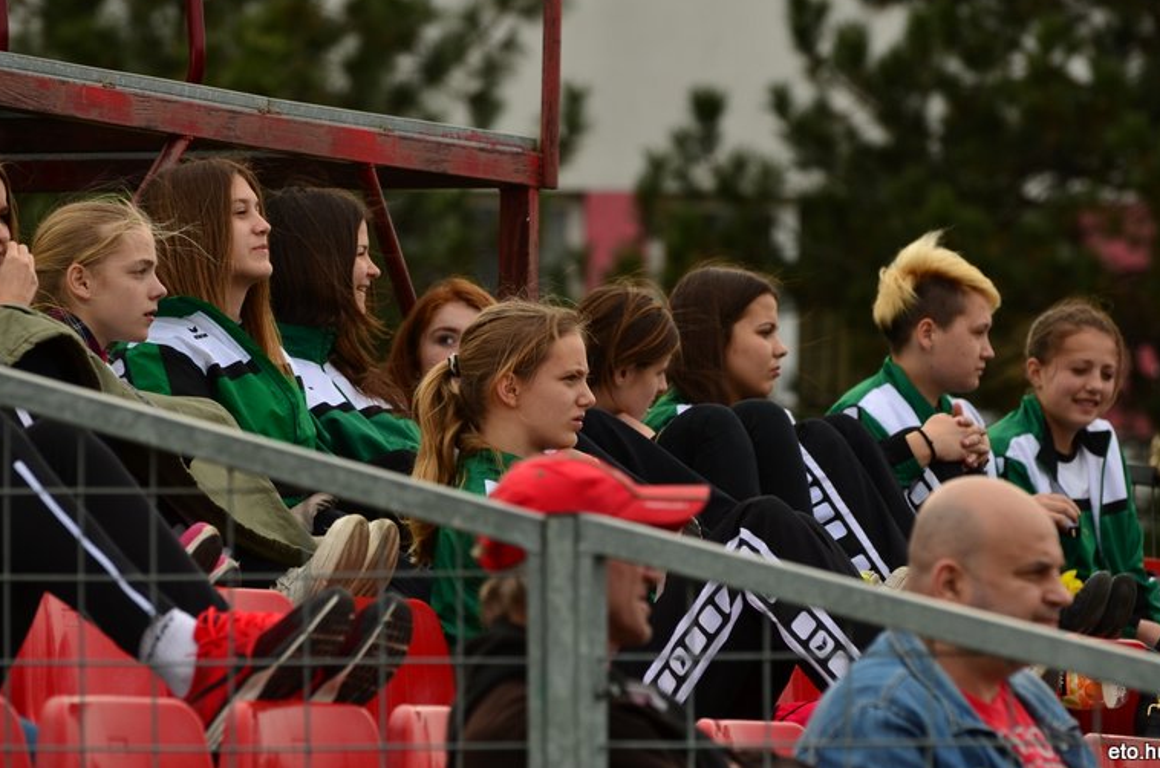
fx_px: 9164
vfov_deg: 4.8
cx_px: 588
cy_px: 384
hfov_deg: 7.2
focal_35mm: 285
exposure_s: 1/640
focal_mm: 180
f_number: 5
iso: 200
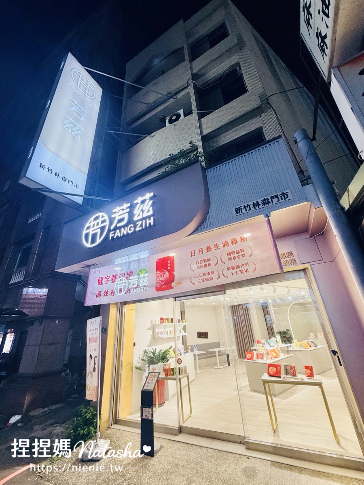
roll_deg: +3.5
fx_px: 196
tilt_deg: +23.9
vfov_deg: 102.1
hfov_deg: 85.7
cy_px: 242
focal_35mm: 14
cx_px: 182
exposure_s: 1/120
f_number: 2.2
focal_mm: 2.22
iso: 250
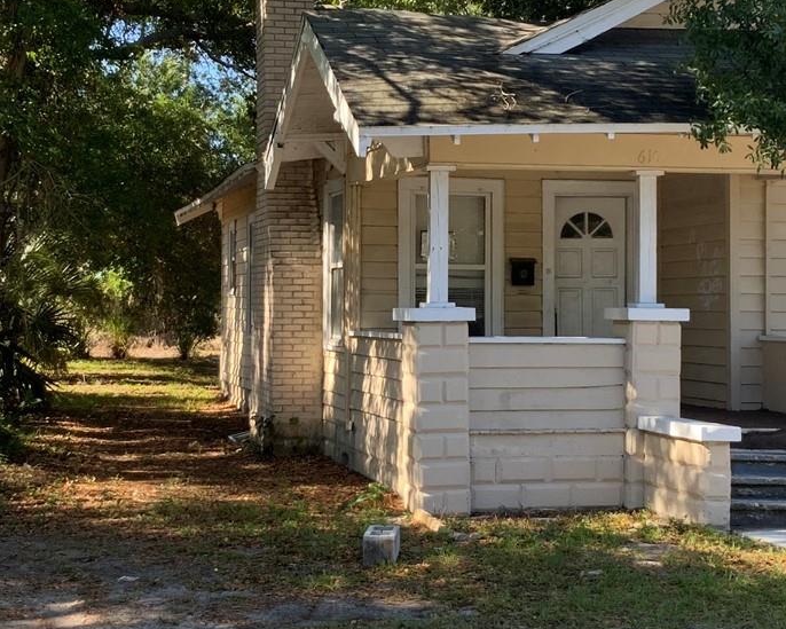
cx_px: 402
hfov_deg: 28.7
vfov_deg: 23.1
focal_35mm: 66
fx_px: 1536
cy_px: 262
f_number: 1.8
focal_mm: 3
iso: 16
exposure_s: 1/302
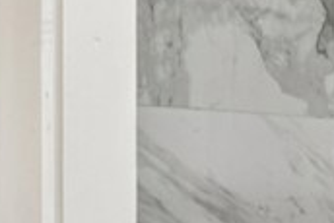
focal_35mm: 123
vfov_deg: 11.0
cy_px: 264
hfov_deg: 15.2
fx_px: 1138
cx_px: 530
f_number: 13
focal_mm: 20.6
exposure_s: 2.5
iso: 100
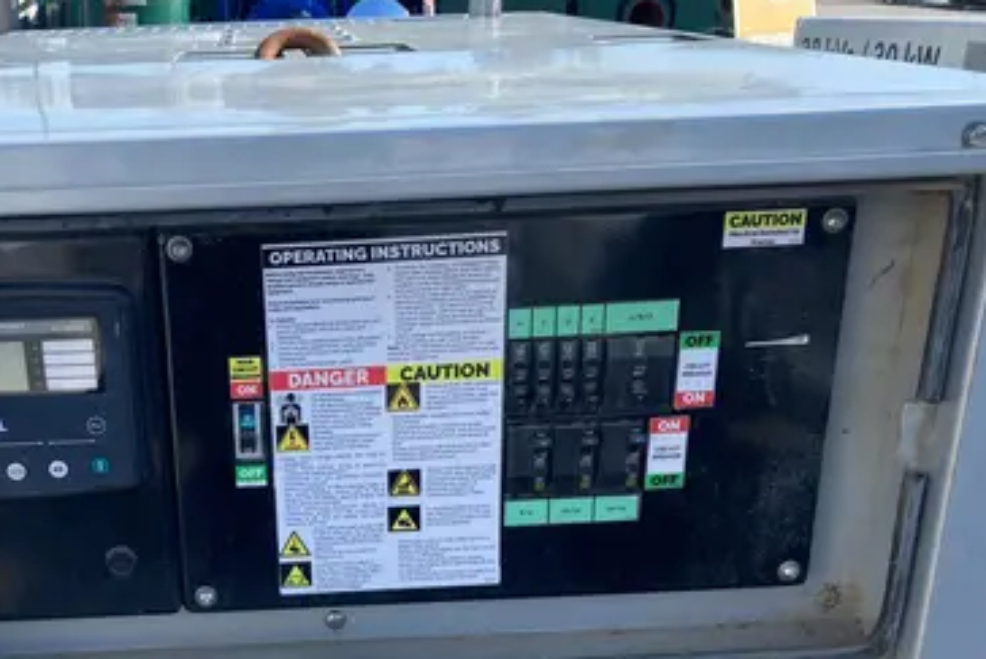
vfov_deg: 30.1
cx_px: 298
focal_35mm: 44
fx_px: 1206
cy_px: 490
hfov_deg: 43.6
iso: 20
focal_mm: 3.99
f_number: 1.8
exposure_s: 1/528
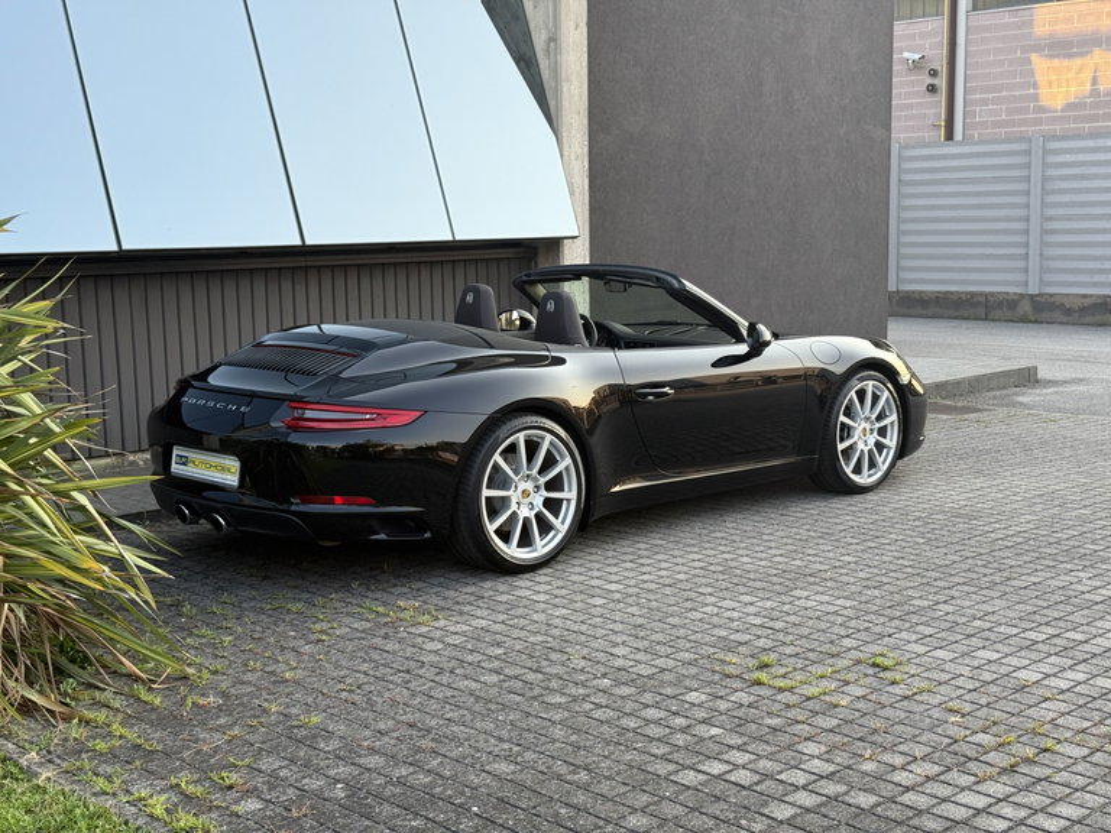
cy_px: 416
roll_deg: +1.0
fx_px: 1541
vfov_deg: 30.3
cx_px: 556
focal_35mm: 48
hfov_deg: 39.7
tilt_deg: -7.4
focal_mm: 6.76
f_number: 1.78
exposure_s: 1/487
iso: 80
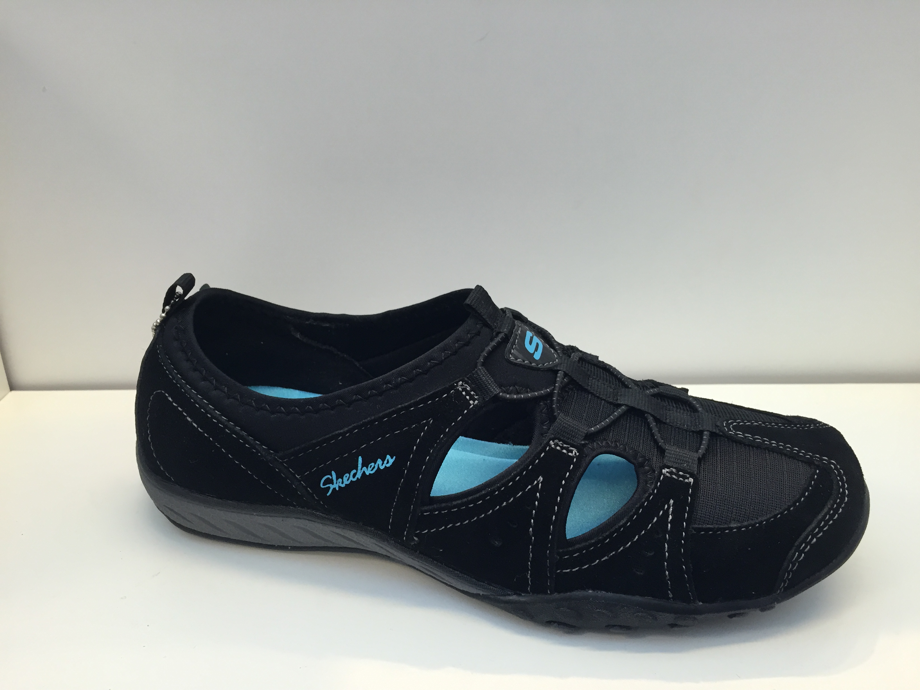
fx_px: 771
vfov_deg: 48.2
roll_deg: +0.4
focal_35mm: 29
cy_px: 345
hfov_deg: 61.7
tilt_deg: -23.7
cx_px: 460
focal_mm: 4.15
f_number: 2.2
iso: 40
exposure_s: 1/33
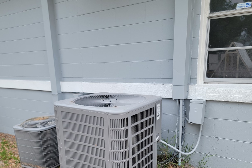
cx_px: 116
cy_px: 122
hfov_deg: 57.1
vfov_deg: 39.1
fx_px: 231
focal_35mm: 33
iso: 32
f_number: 1.8
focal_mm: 6.7
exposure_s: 1/120
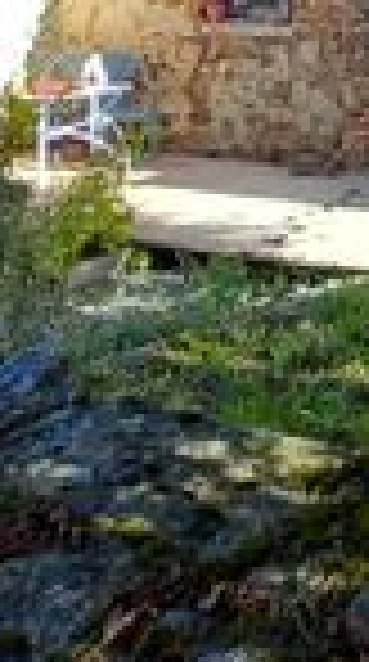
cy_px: -104
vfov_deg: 31.2
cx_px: 486
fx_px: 1015
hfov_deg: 19.0
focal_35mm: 58
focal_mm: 1.13
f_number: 2.2
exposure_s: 1/100
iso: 80
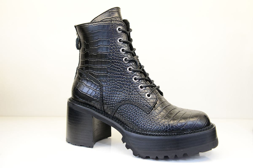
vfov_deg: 33.4
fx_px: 281
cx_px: 126
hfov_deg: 48.5
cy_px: 84
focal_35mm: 40
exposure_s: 1/100
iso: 640
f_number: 5.6
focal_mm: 40
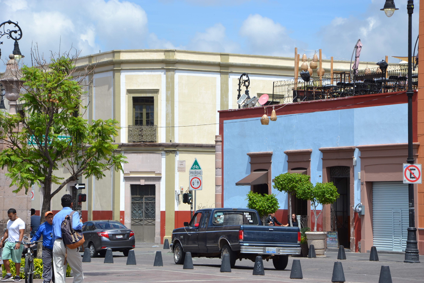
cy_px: 142
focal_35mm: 128
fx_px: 1502
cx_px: 212
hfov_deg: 16.1
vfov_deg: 10.8
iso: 100
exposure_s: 1/250
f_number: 8
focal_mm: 85
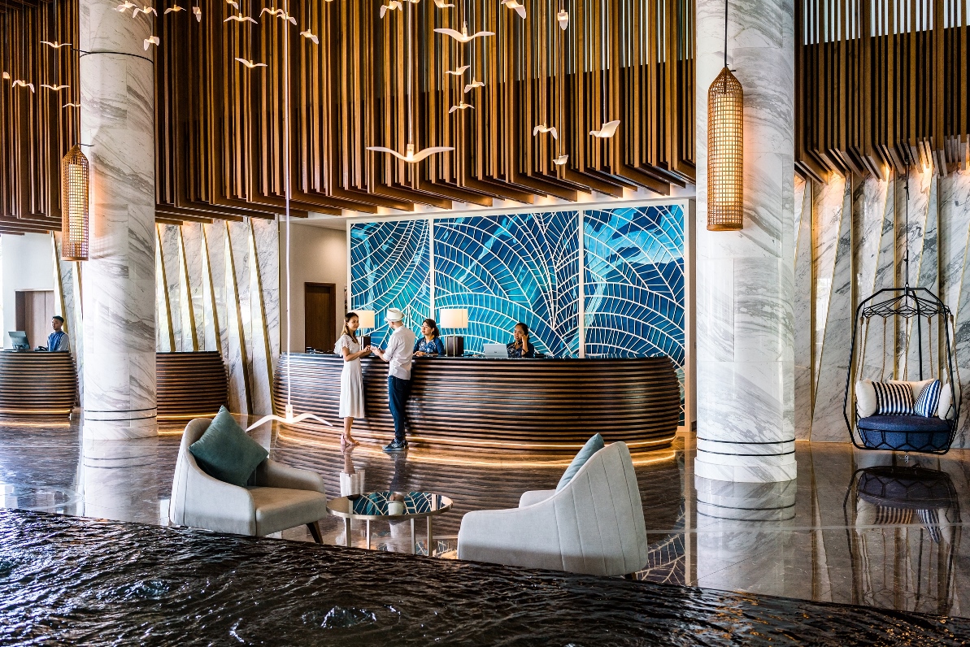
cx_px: 485
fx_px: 943
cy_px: 324
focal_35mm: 35
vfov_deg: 37.9
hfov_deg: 54.4
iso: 500
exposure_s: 1/80
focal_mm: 35
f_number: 4.5
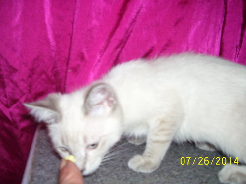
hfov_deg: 54.0
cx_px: 123
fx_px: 242
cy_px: 92
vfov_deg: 41.8
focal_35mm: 34
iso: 125
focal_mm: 5.6
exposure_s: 1/60
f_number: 2.7
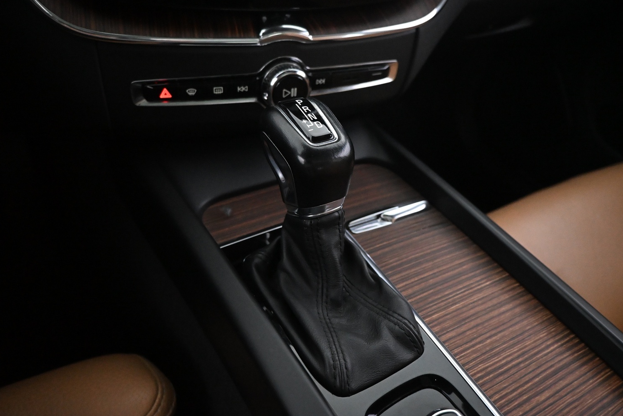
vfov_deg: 49.5
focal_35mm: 26
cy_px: 217
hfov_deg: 69.4
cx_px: 319
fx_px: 450
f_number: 3.5
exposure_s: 1/60
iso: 5600
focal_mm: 16
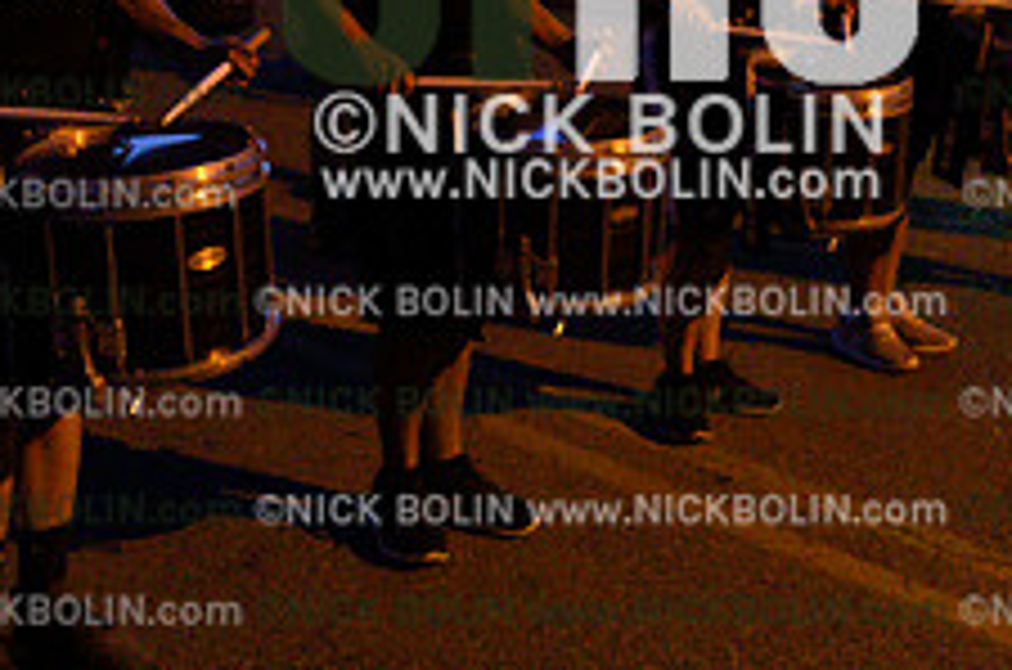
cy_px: -13
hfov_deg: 32.4
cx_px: 598
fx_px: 1739
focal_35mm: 62
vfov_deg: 21.0
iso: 32000
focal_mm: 24
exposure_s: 1/250
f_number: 4
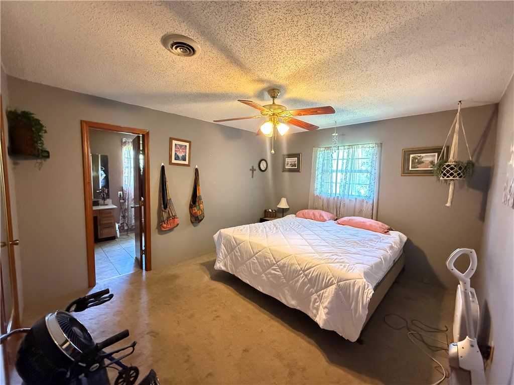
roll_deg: -2.4
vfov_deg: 85.7
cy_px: 192
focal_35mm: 14
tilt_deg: -4.6
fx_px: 208
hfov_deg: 102.1
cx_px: 257
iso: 1250
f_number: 2.2
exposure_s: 1/40
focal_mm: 2.22
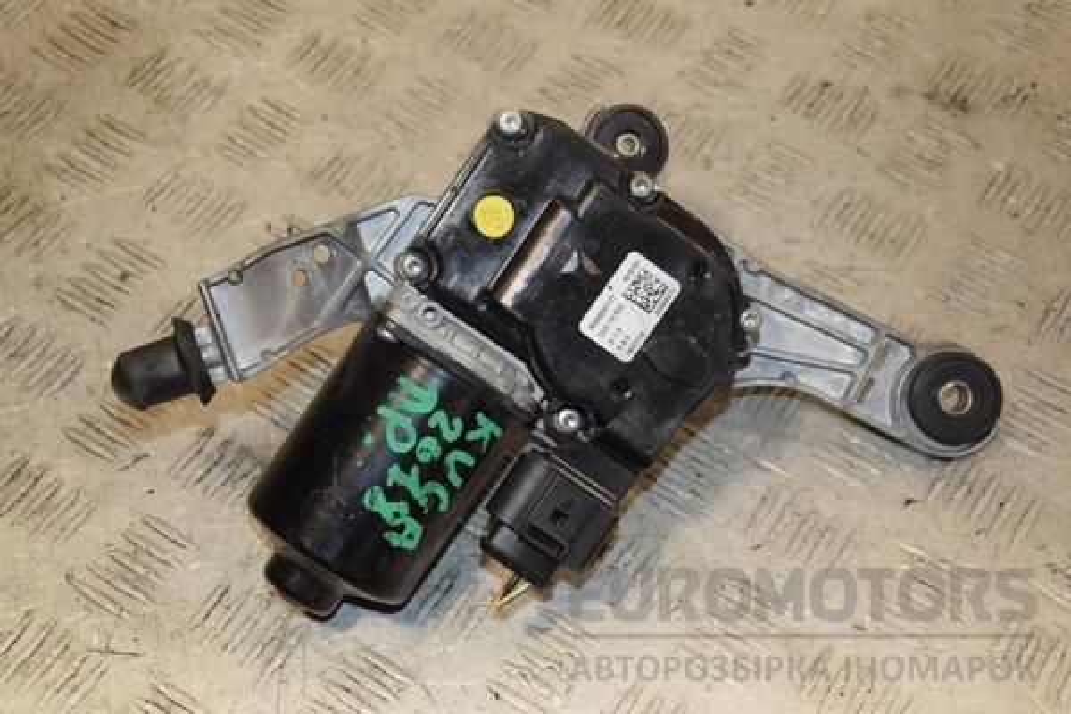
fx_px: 1874
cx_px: 536
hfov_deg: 31.9
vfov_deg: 21.6
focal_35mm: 63
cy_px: 357
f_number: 6.3
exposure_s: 1/200
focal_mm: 42
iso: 800
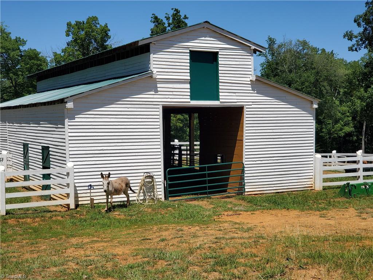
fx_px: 560
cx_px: 186
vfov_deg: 28.0
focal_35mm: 52
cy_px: 140
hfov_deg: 36.8
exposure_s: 1/1238
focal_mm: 6
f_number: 2.4
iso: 50
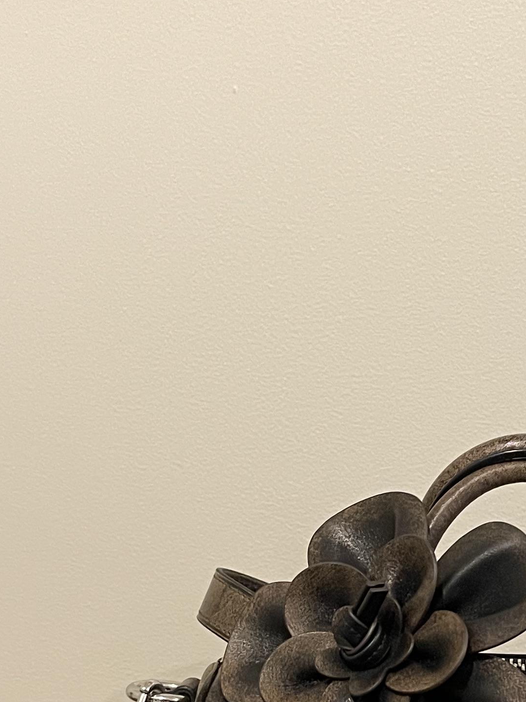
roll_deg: +0.8
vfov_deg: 26.6
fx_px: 1418
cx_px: 328
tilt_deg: -11.3
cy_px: 665
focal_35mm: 70
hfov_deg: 21.0
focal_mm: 5.1
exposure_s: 1/60
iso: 400
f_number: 1.6
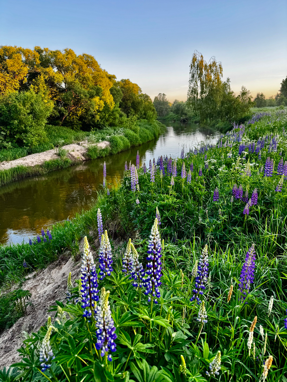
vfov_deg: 71.6
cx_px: 144
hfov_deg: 56.8
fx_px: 265
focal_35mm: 24
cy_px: 191
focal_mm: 6.76
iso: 80
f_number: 1.78
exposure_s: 1/185
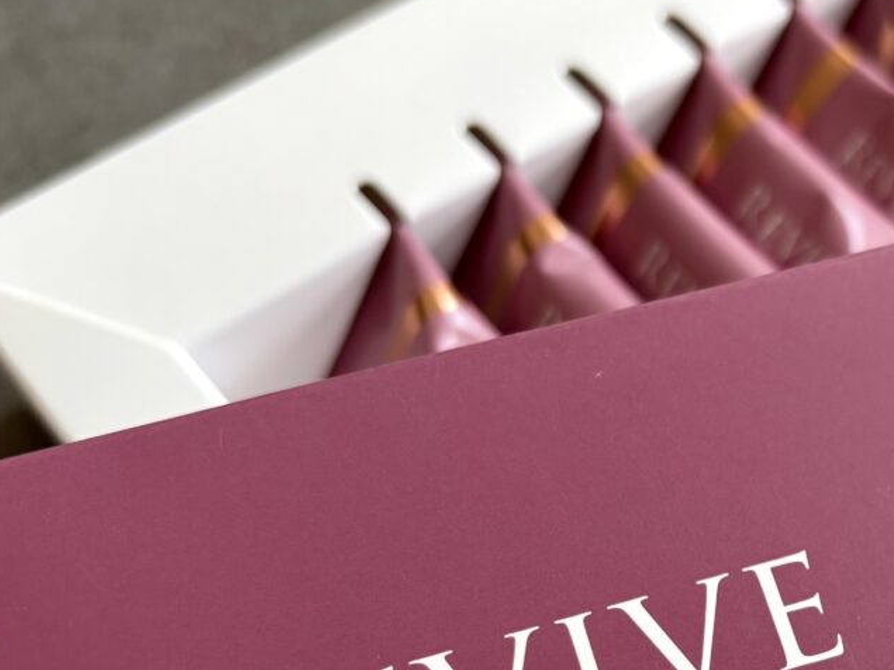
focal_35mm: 59
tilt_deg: -57.3
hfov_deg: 30.9
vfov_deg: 24.1
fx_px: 1523
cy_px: 608
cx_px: 841
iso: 125
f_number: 1.6
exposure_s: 1/115
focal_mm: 5.96
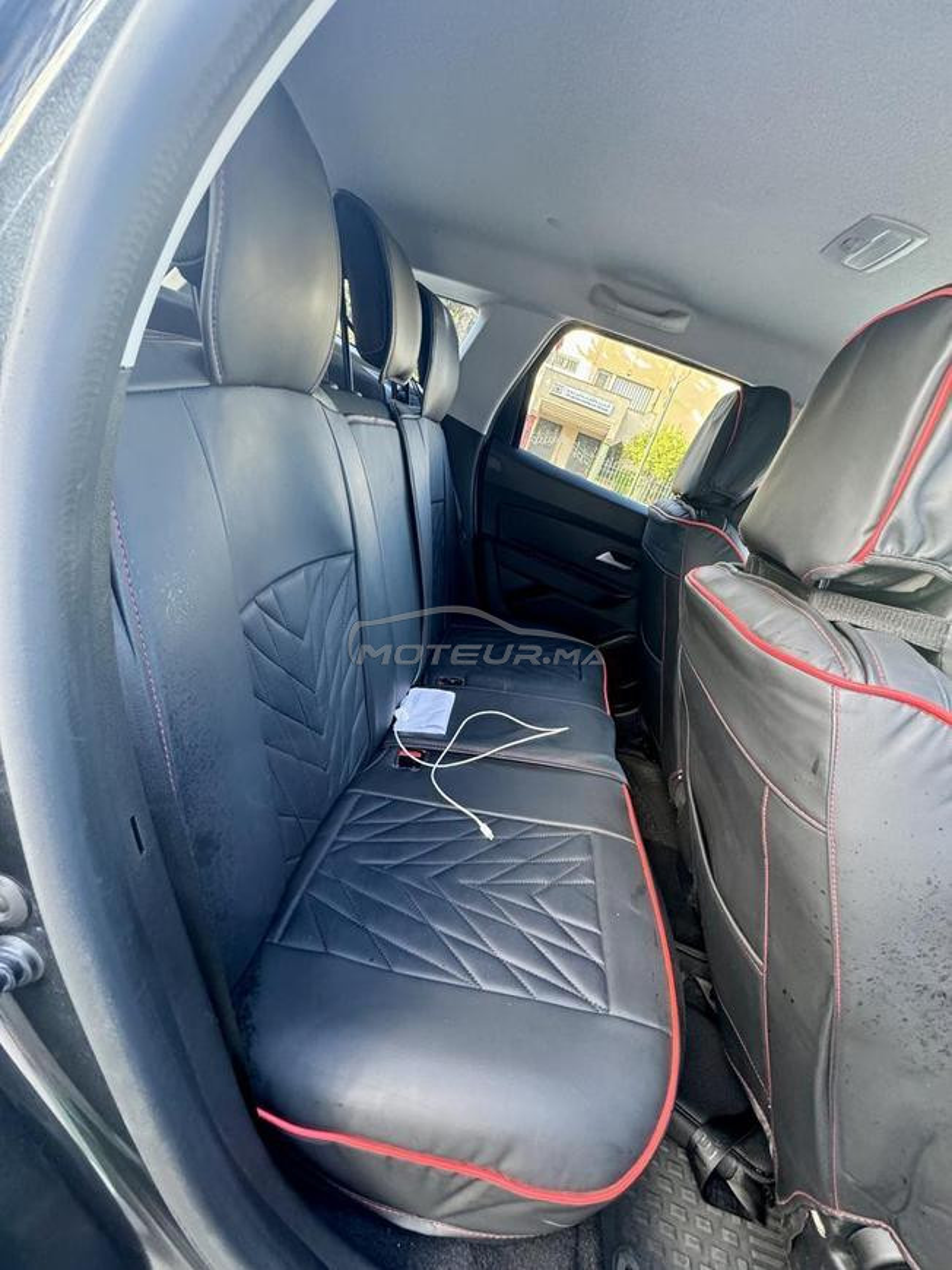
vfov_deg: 102.1
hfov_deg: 85.7
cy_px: 635
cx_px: 476
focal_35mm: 14
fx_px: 513
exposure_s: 1/60
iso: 400
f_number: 2.2
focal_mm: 2.22
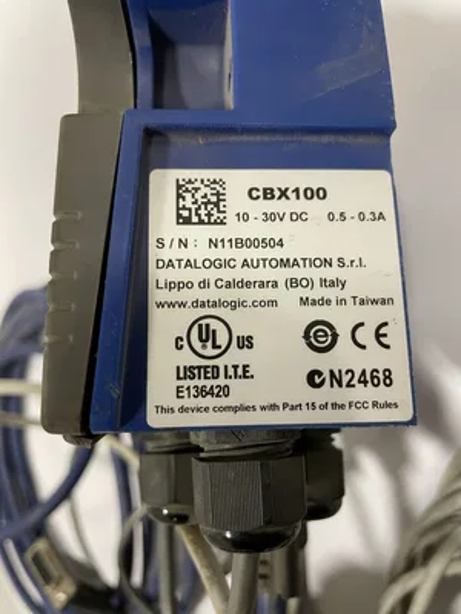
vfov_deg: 67.3
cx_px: 230
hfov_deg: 53.1
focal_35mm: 26
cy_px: 307
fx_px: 462
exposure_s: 1/60
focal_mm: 4.2
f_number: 1.6
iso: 250
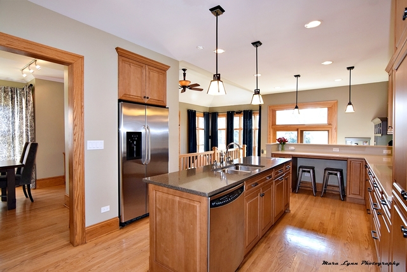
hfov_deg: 95.0
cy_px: 136
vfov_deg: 72.1
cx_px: 204
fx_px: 187
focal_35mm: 16
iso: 800
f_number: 5
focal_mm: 11
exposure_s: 1/100
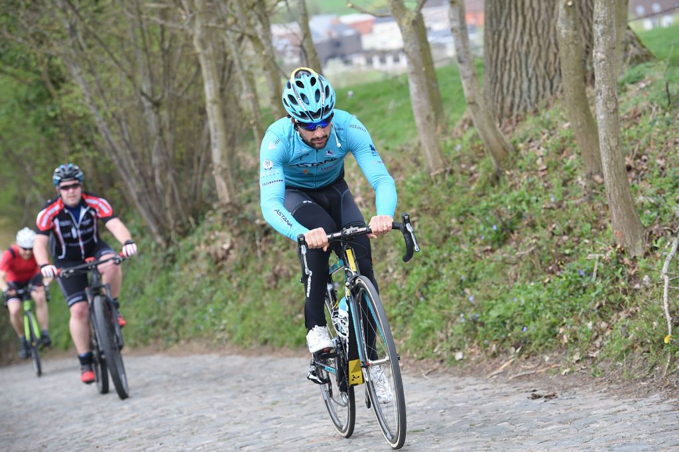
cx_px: 340
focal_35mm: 112
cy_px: 226
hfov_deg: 18.3
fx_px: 2111
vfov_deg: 12.2
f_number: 5.6
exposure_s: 1/500
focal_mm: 112
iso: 800
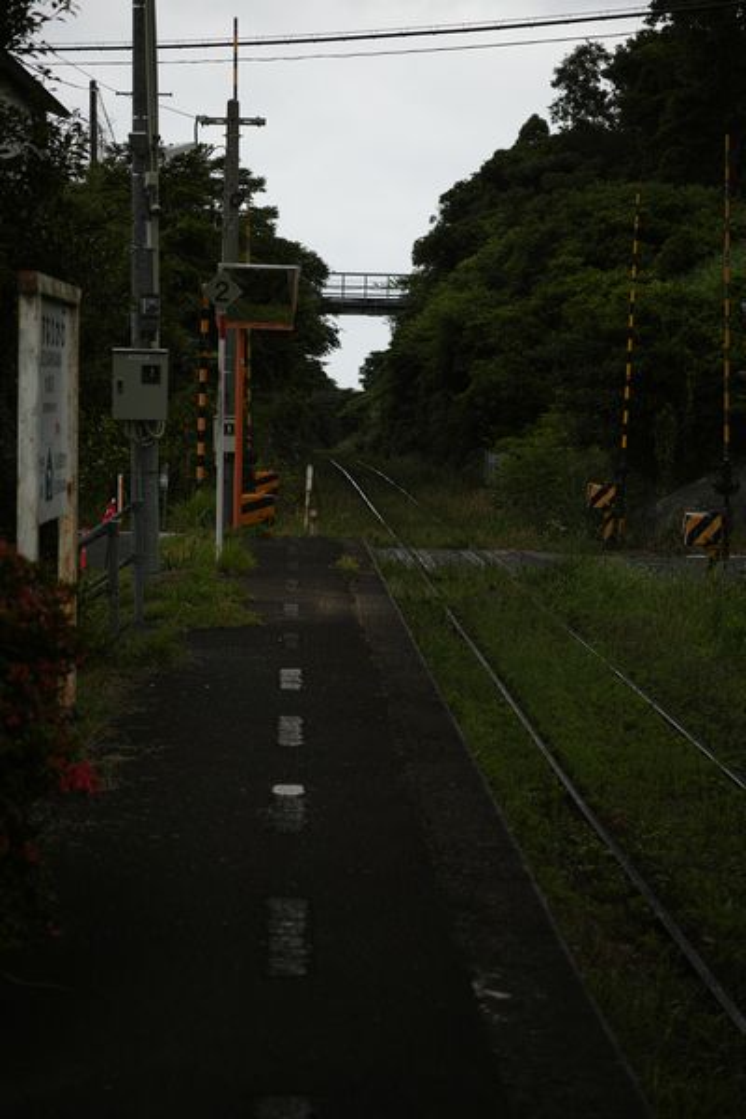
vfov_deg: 27.0
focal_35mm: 75
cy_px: 560
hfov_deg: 18.2
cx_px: 373
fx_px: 2331
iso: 100
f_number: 2.8
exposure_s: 1/500
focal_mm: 50
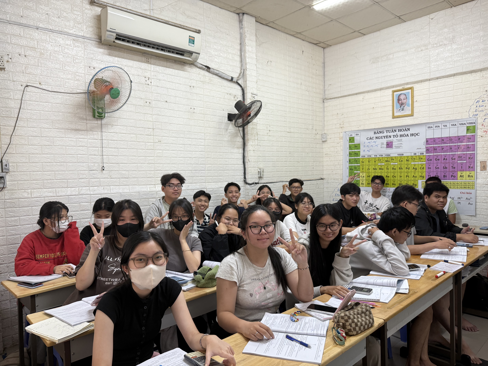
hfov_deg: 71.6
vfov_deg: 56.8
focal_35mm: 24
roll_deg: +1.7
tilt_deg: -2.5
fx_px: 338
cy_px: 183
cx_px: 244
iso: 200
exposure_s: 1/100
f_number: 1.78
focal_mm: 6.76
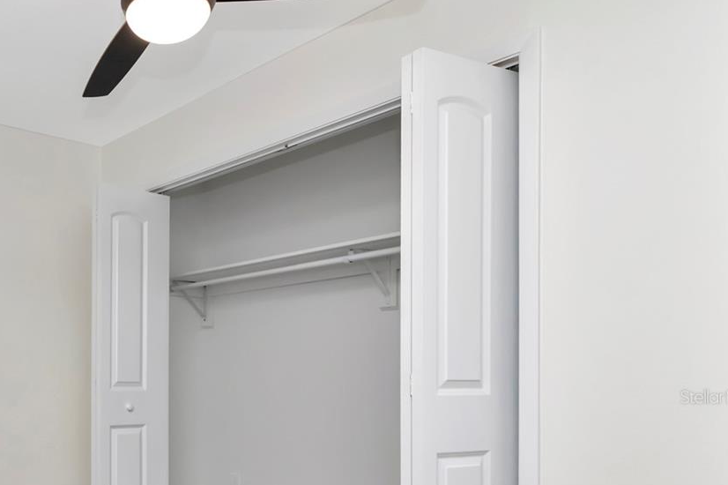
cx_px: 54
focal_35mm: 32
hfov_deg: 51.0
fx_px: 646
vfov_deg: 39.3
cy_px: 397
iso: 800
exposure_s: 1/200
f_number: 7.1
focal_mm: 11
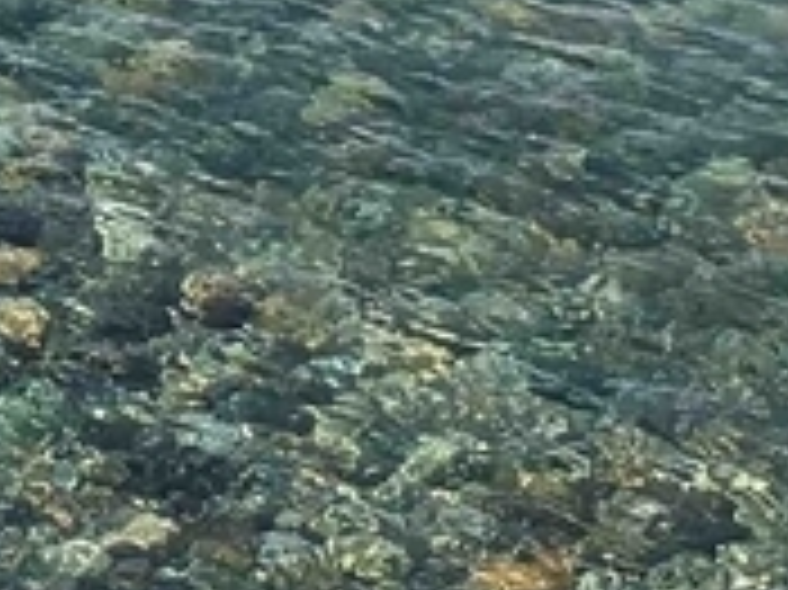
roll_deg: +2.7
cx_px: -342
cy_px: -50
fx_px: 4527
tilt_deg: -21.3
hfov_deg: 9.7
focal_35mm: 199
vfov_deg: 7.4
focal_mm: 4.15
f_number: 2.2
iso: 25
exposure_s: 1/1672
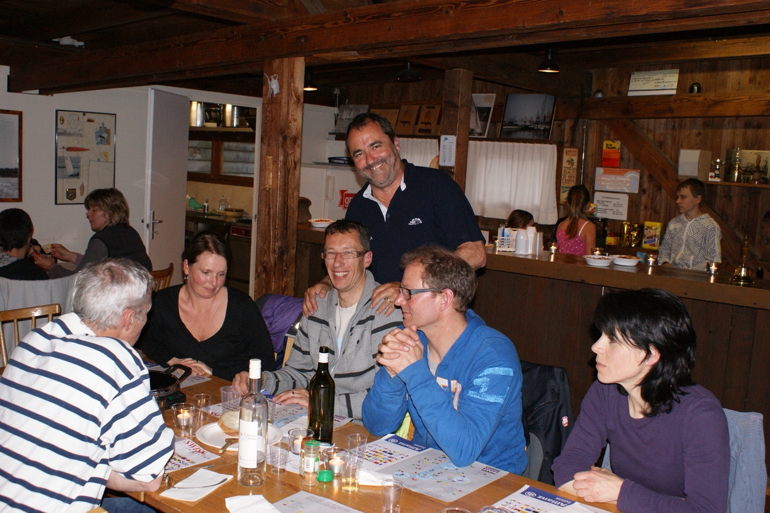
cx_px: 385
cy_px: 256
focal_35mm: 39
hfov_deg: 49.6
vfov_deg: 34.2
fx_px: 834
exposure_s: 1/60
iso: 400
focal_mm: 26
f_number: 5.6
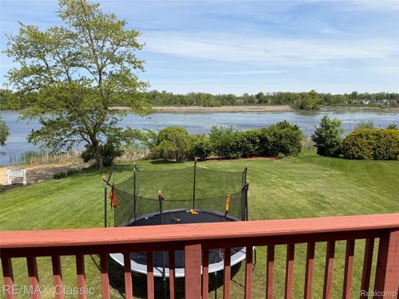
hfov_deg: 71.6
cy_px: 150
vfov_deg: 56.8
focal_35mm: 24
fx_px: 277
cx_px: 200
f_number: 1.78
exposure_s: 1/4975
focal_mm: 6.76
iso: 80
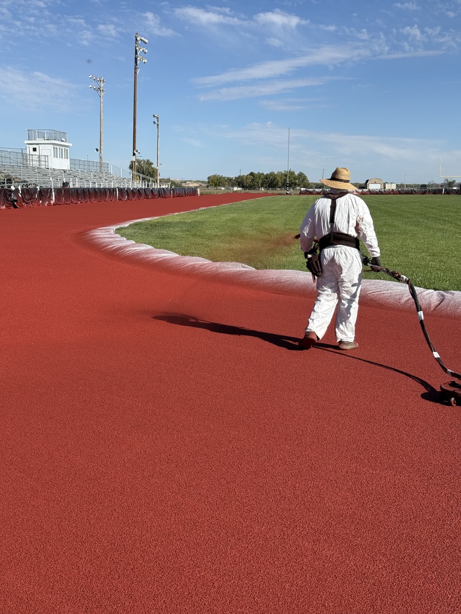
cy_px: 307
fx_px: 852
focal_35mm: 48
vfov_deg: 39.7
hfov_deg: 30.3
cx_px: 230
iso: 64
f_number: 1.78
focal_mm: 6.76
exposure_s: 1/4587
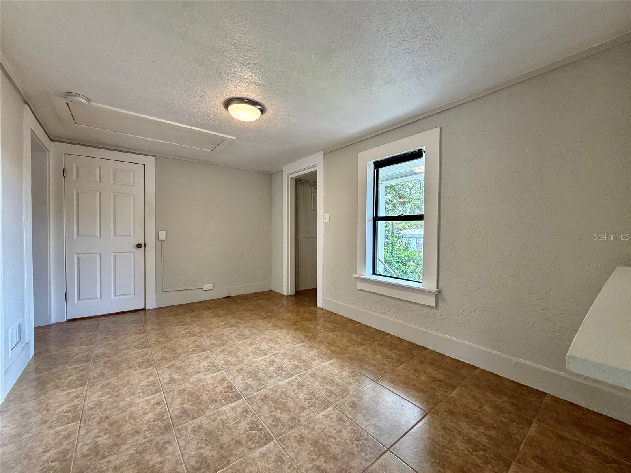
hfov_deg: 102.1
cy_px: 236
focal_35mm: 14
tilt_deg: -2.5
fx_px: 255
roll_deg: -0.3
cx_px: 316
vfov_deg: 85.7
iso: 250
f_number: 2.2
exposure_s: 1/120
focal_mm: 2.22
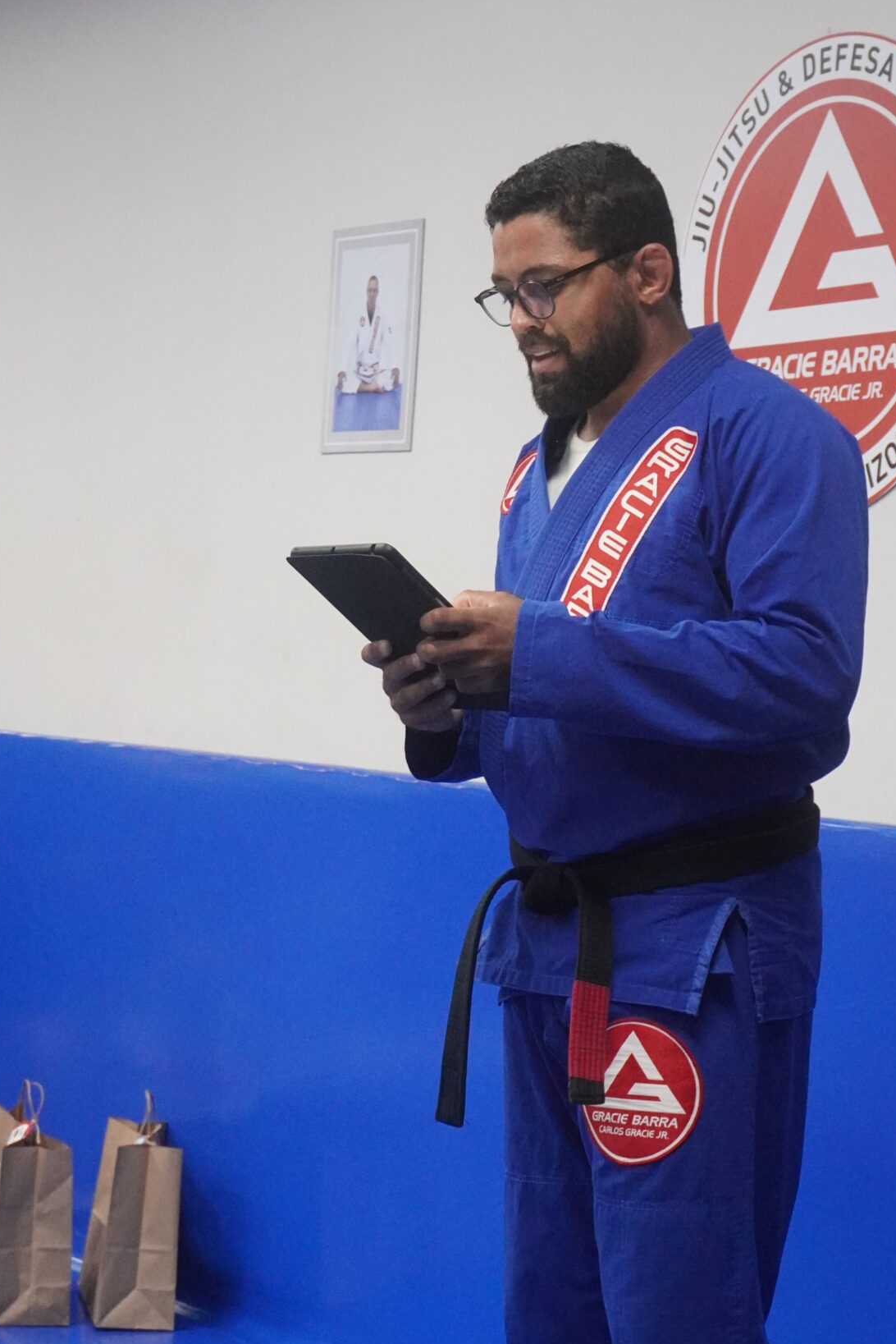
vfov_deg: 23.4
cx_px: 649
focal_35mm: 87
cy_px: 613
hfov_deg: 15.7
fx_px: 3238
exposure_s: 1/100
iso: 4000
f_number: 6.3
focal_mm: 37
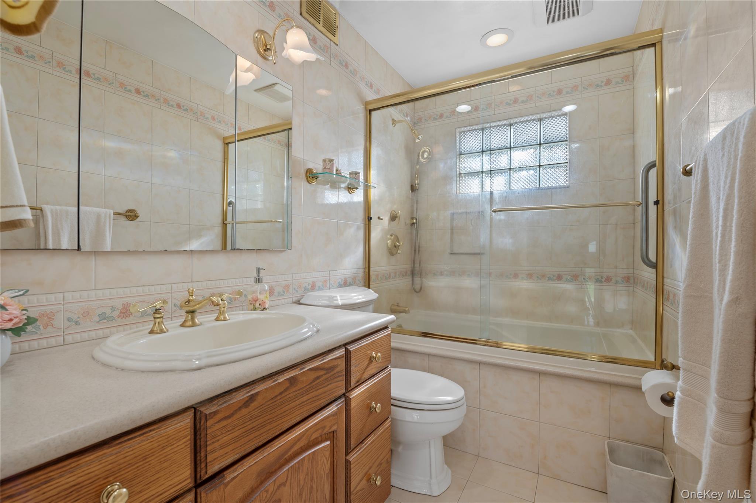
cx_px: 378
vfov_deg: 77.2
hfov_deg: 100.4
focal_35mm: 15
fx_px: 315
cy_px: 252
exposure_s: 1/15
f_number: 8
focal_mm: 15
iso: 100
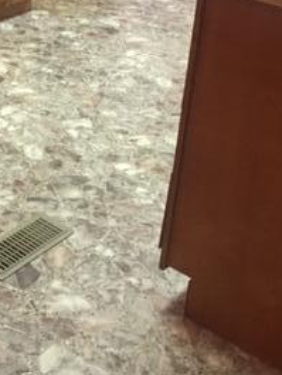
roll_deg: -1.1
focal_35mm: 70
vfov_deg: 25.8
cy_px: -30
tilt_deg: -16.9
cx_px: -31
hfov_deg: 20.1
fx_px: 760
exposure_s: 1/30
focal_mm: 4.15
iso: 160
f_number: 2.2
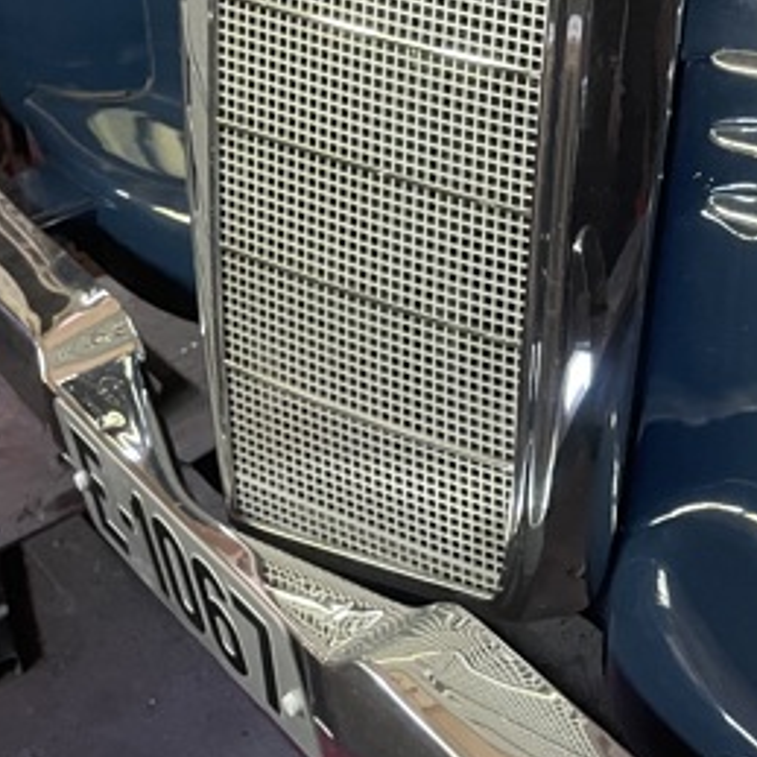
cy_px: -15
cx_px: 889
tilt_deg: -22.4
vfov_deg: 23.2
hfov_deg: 22.5
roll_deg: +0.5
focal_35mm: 71
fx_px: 1757
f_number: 1.6
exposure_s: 1/46
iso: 500
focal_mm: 4.2
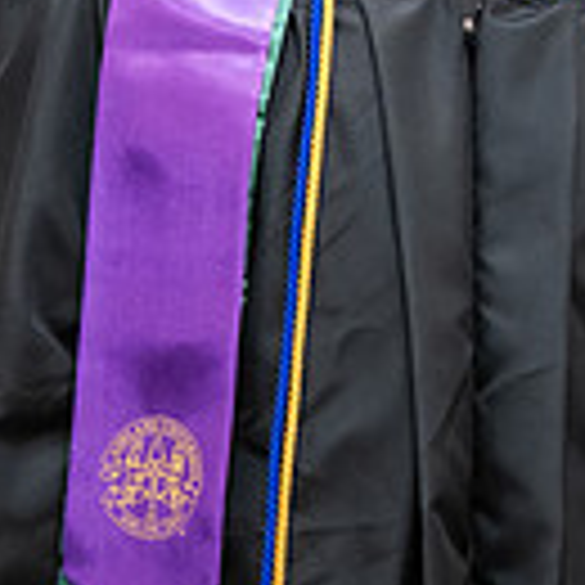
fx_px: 12294
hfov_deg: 2.7
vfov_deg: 2.7
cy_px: -200
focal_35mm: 643
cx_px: 472
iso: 2500
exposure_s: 1/200
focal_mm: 170
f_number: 3.2
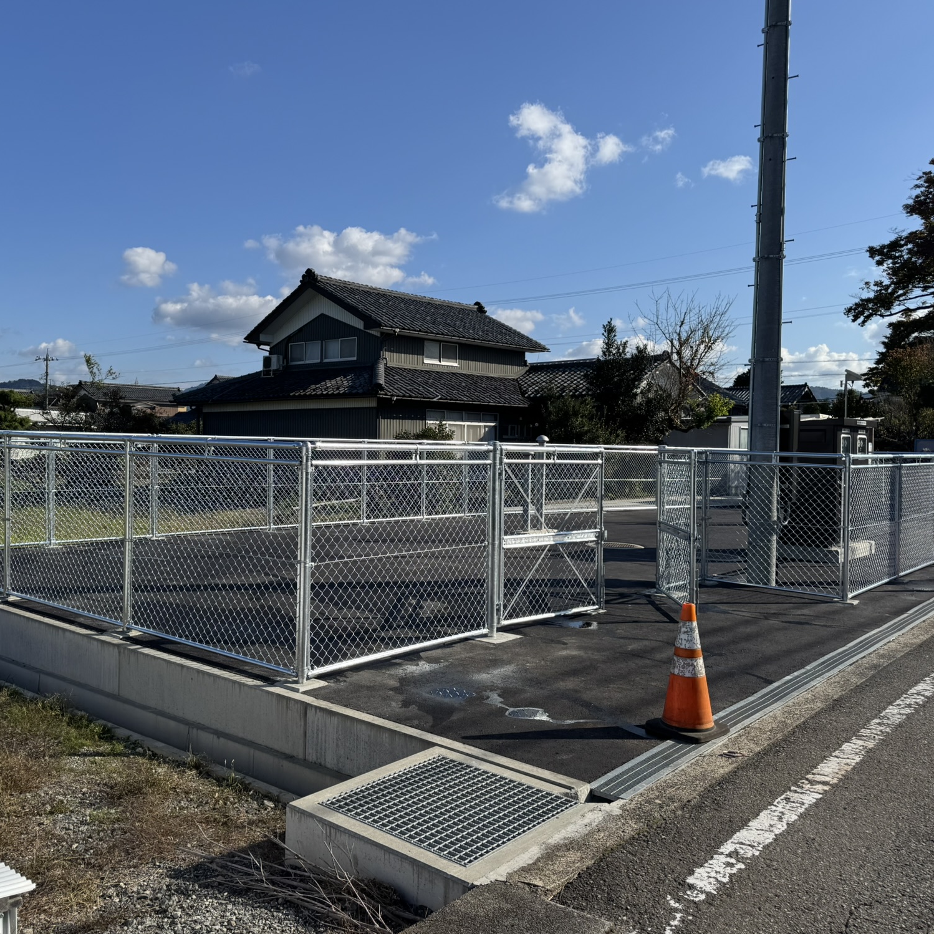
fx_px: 885
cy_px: 464
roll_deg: -0.5
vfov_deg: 55.6
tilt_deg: -1.2
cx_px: 428
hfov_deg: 55.6
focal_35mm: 29
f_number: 1.78
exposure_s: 1/4950
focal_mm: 6.76
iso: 80
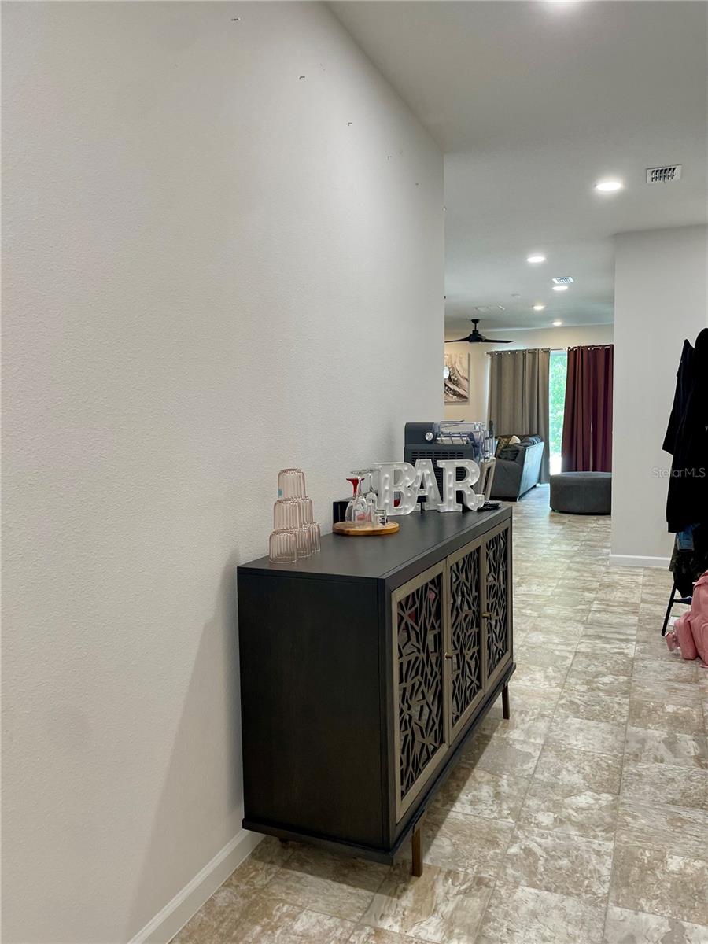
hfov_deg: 53.1
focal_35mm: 26
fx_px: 709
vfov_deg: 67.3
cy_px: 472
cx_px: 354
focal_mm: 4.2
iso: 80
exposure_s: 1/60
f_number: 1.6
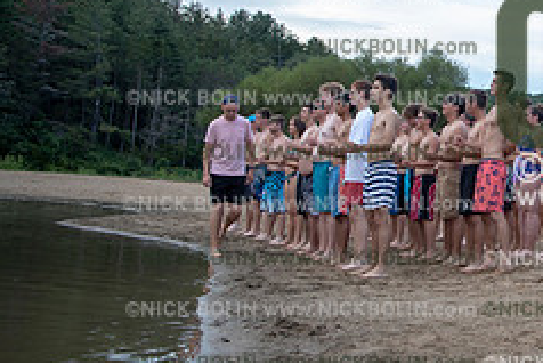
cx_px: 657
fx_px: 1177
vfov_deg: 17.4
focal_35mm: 78
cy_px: 99
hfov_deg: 23.6
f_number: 3.2
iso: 160
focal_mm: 32
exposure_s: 1/320
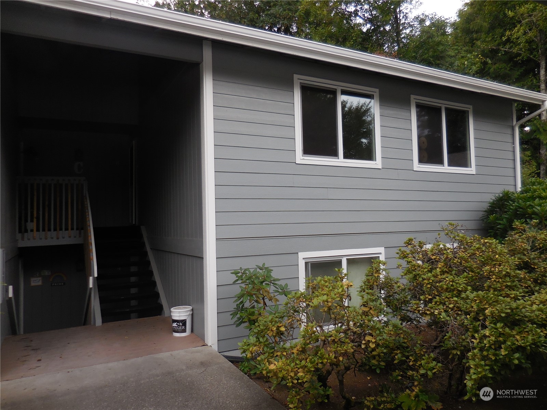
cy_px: 205
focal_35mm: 25
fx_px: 395
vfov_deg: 54.9
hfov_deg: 69.4
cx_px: 274
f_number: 3.3
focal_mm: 4.5
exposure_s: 1/80
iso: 125
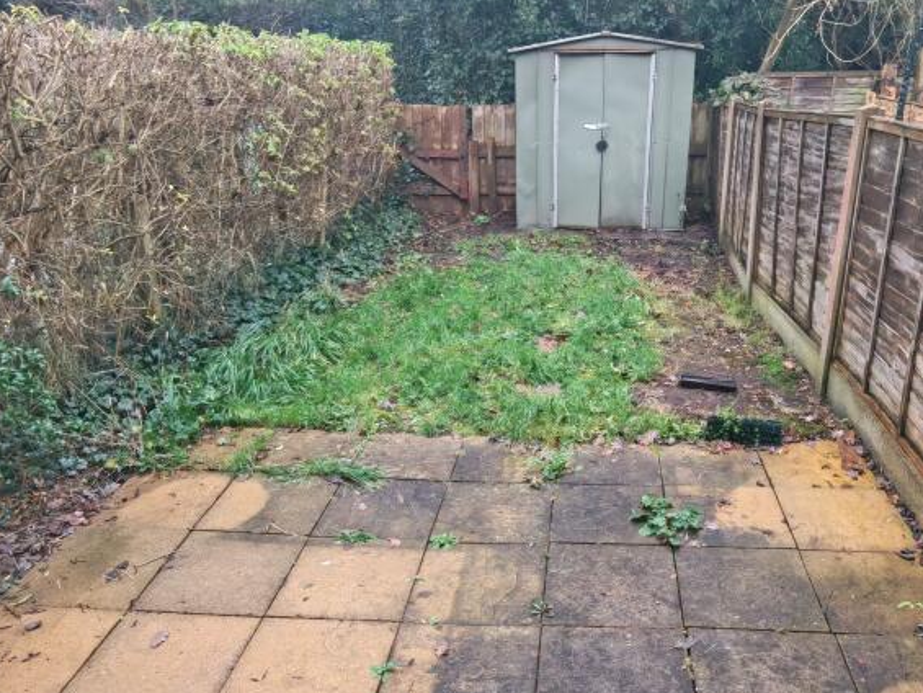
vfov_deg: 47.8
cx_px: 534
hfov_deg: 61.3
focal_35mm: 29
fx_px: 773
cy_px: 431
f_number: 2.2
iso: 107
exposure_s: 1/50
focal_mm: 1.96
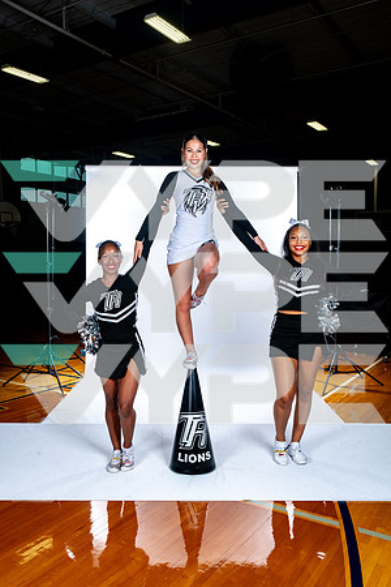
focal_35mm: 34
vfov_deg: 55.8
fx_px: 554
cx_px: 196
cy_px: 294
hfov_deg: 38.9
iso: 250
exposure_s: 1/320
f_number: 7.1
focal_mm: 34
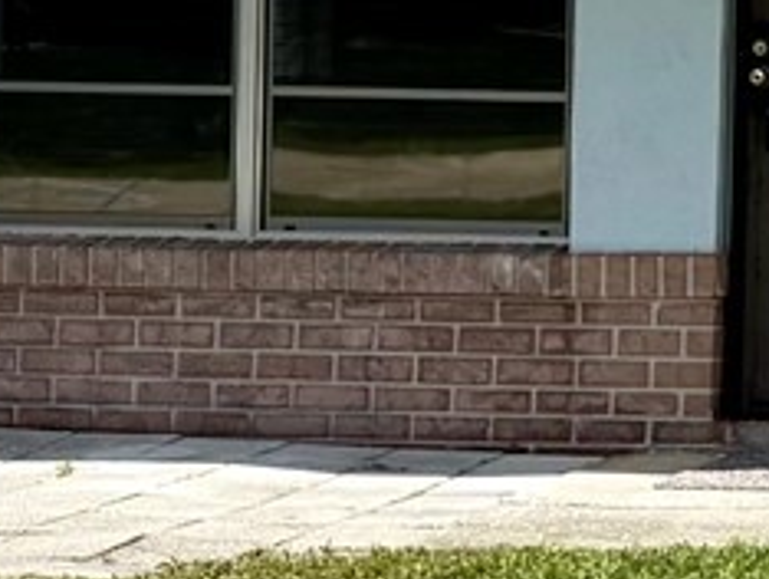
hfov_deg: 10.4
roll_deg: -1.5
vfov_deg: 9.0
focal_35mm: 164
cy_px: -7
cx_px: 1844
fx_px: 3647
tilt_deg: +0.5
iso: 80
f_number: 1.78
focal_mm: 6.76
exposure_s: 1/4673
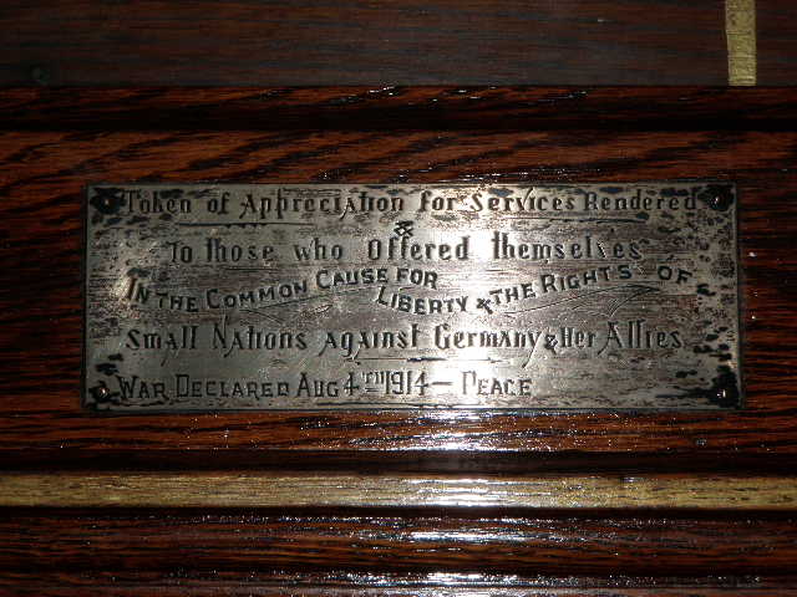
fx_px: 2348
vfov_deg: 14.5
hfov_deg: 19.3
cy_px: 298
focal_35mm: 102
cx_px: 398
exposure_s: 1/100
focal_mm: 18.2
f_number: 7.1
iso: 100
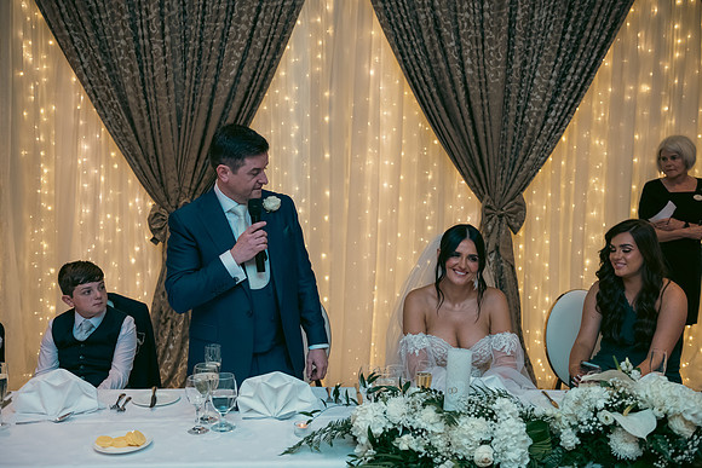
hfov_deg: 46.4
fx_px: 819
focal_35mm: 42
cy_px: 234
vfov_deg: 31.9
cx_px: 351
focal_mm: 42
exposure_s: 1/160
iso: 800
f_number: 3.5
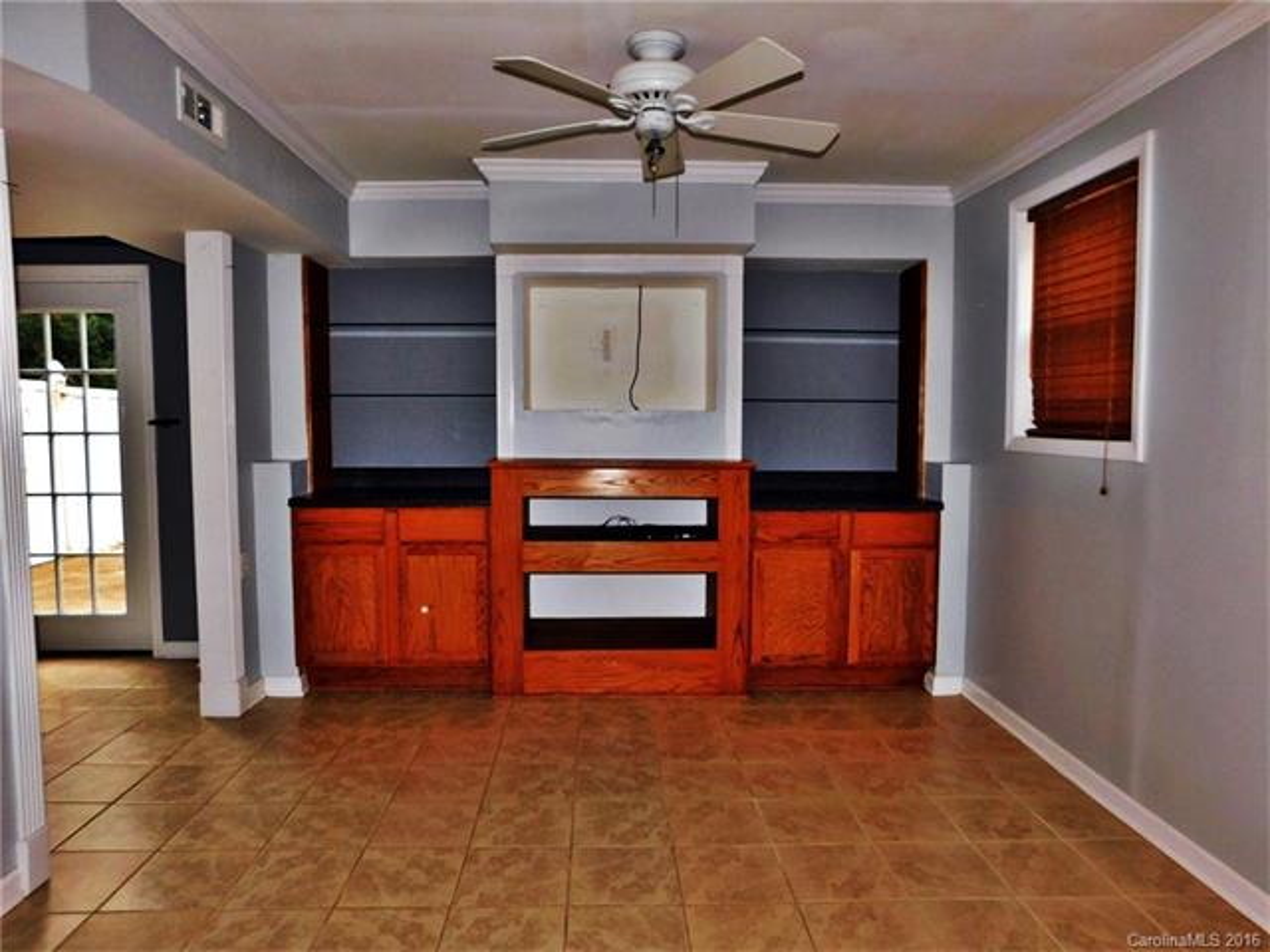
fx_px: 844
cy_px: 476
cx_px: 635
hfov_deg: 73.9
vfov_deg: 58.9
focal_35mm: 23
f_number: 3
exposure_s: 1/30
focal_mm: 4
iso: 200
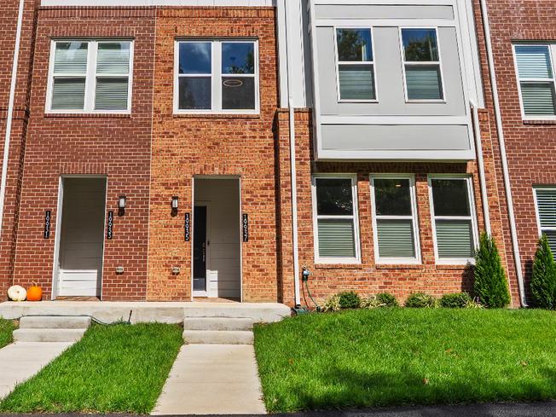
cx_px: 205
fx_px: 546
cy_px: 133
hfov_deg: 53.3
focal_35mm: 34
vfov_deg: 41.2
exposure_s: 1/50
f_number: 8
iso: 100
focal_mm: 16
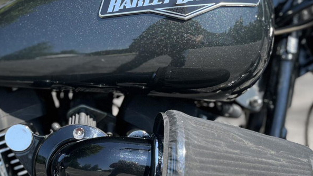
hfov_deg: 40.2
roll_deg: -4.0
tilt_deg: -18.3
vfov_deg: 23.5
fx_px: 423
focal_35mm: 51
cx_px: 110
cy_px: 97
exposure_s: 1/898
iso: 50
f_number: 1.6
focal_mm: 5.1
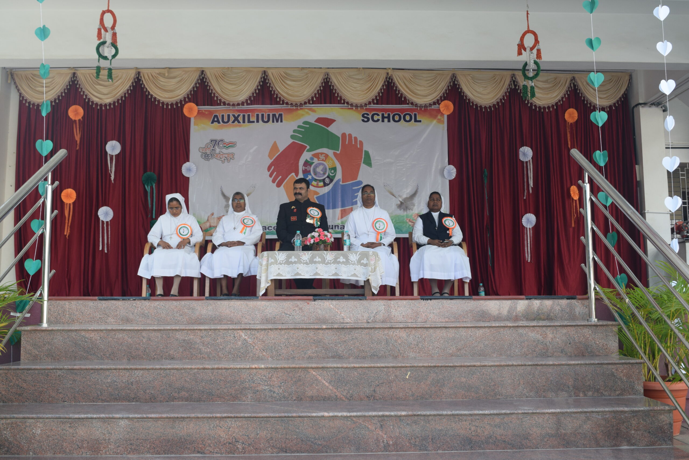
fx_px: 746
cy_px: 230
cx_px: 344
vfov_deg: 34.2
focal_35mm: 39
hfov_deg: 49.6
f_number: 8
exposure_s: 1/200
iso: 400
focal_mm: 26
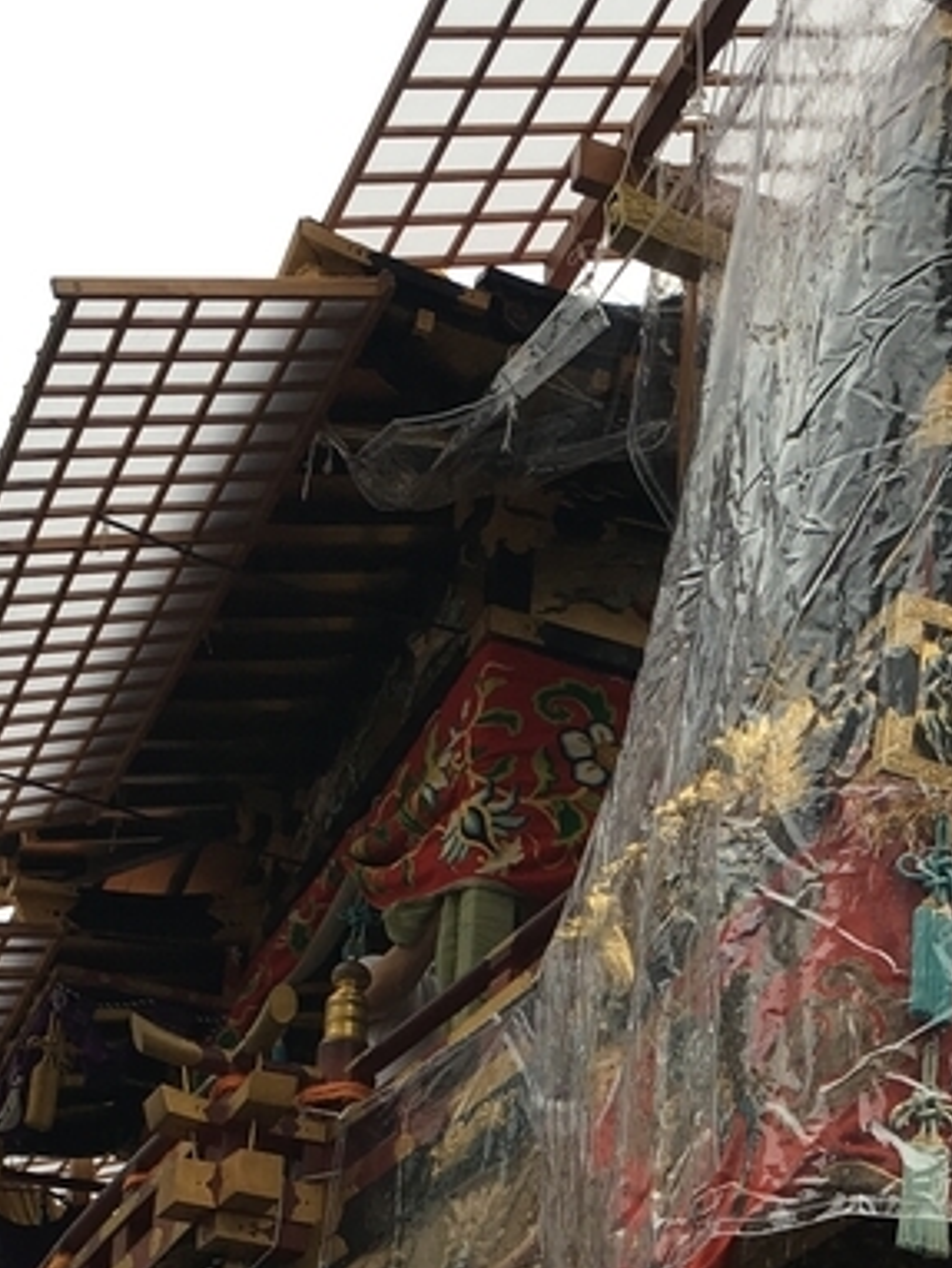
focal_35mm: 91
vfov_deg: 20.7
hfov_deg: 16.0
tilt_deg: +22.0
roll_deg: -1.8
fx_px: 3333
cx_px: 906
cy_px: 1305
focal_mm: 4.15
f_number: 2.2
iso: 25
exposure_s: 1/122
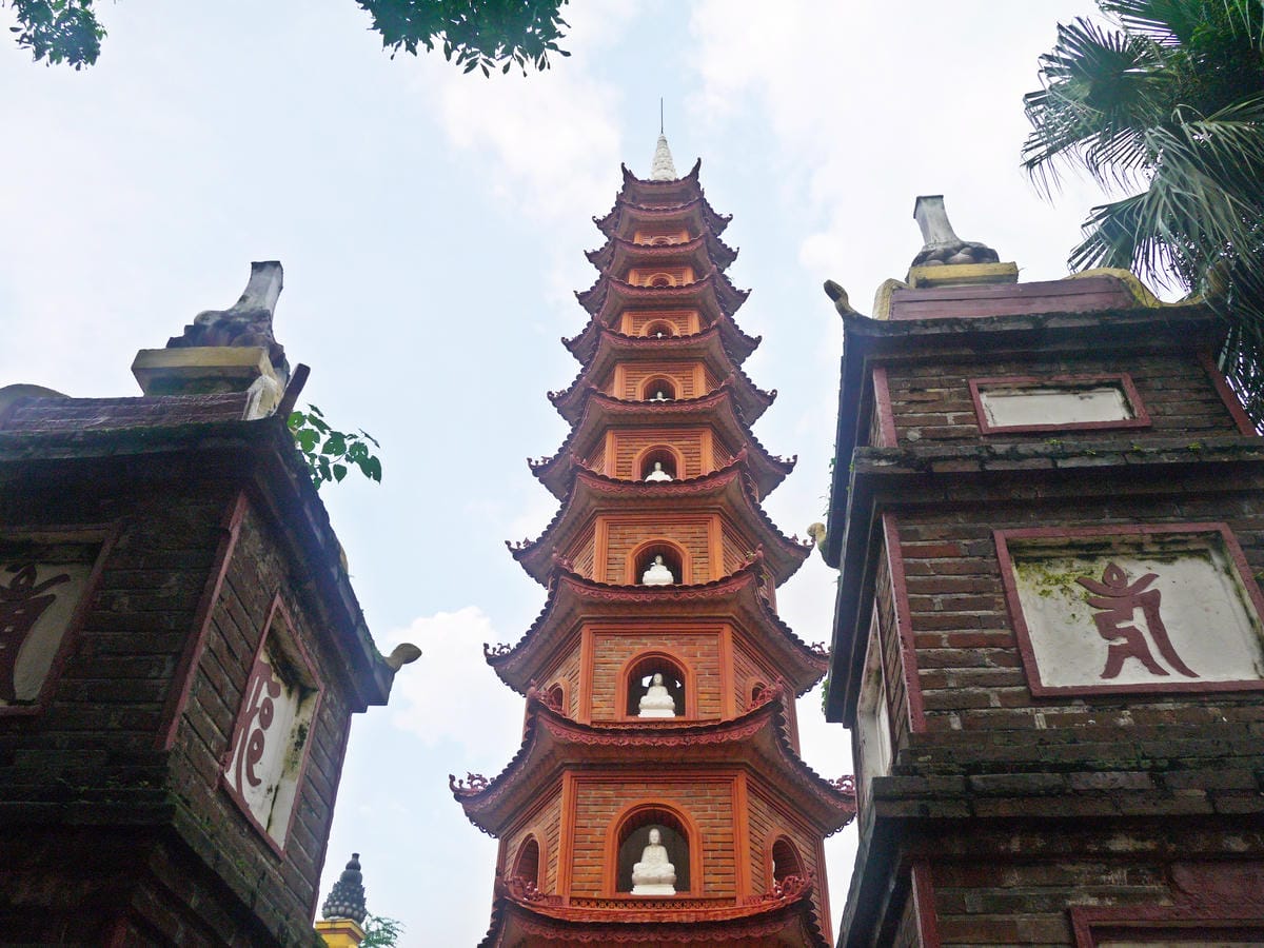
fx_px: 1022
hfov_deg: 63.4
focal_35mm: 28
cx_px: 632
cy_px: 474
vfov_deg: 49.7
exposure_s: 1/320
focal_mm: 14
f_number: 6.3
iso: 160
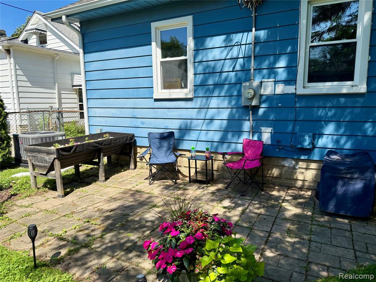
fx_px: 261
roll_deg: +0.6
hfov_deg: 71.6
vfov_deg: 56.8
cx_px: 188
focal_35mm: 24
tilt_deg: -8.6
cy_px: 141
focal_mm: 6.76
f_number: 1.78
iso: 100
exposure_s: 1/2370
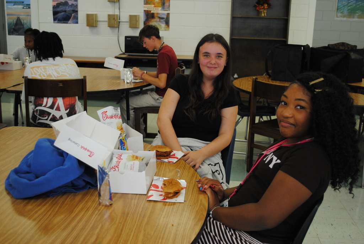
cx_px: 182
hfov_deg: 46.4
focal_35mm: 42
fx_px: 425
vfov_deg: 32.0
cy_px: 122
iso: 400
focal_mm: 28
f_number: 4.5
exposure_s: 1/25
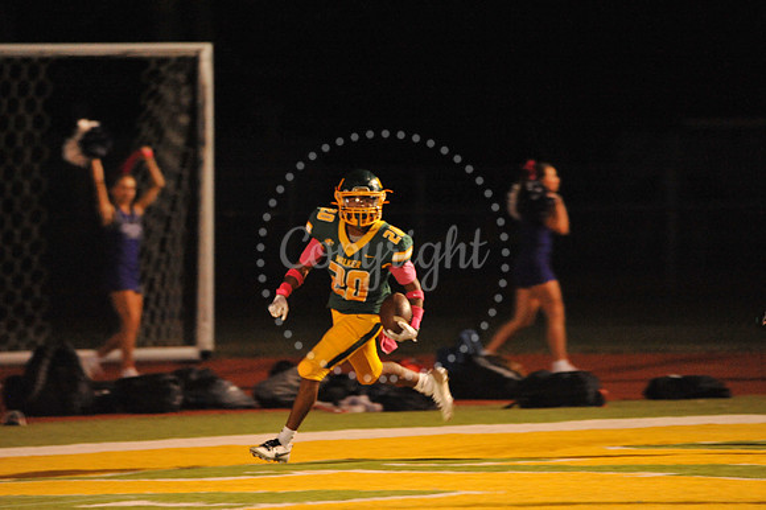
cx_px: 383
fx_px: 9569
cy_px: 255
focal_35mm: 450
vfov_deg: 3.1
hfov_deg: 4.6
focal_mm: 450
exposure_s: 1/200
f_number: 6.3
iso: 6400
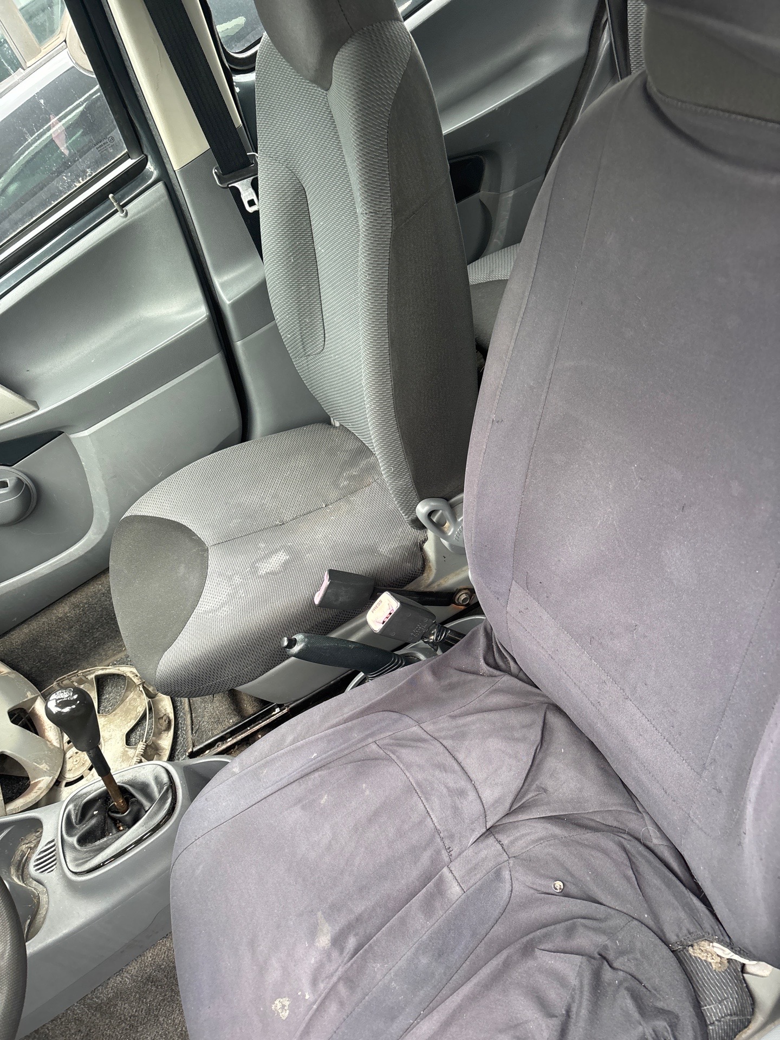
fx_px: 781
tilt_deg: -41.2
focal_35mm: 26
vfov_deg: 67.3
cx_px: 390
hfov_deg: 53.1
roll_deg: +29.6
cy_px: 520
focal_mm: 5.96
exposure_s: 1/121
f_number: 1.6
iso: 125
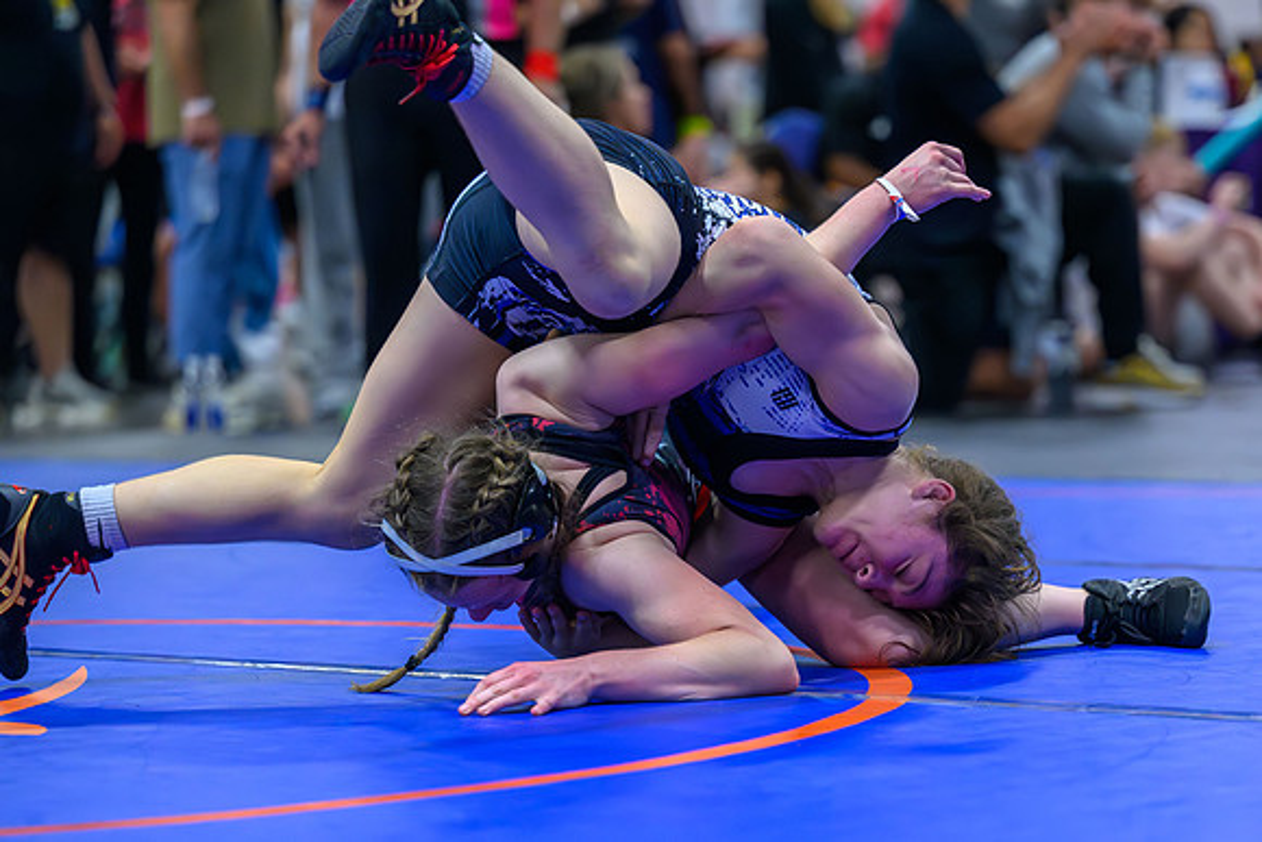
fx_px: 5917
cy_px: 568
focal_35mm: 169
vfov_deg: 8.1
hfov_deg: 12.2
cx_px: 780
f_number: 2.8
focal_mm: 125
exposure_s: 1/640
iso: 7200
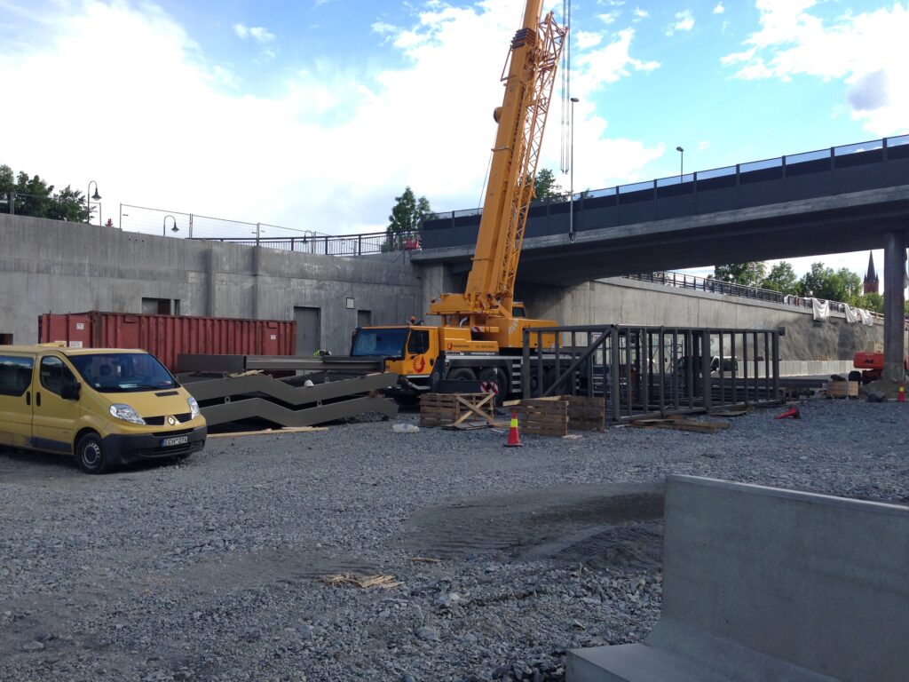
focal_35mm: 33
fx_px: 867
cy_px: 341
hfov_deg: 55.4
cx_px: 454
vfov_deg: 42.9
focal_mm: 4.13
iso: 50
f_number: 2.4
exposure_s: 1/653
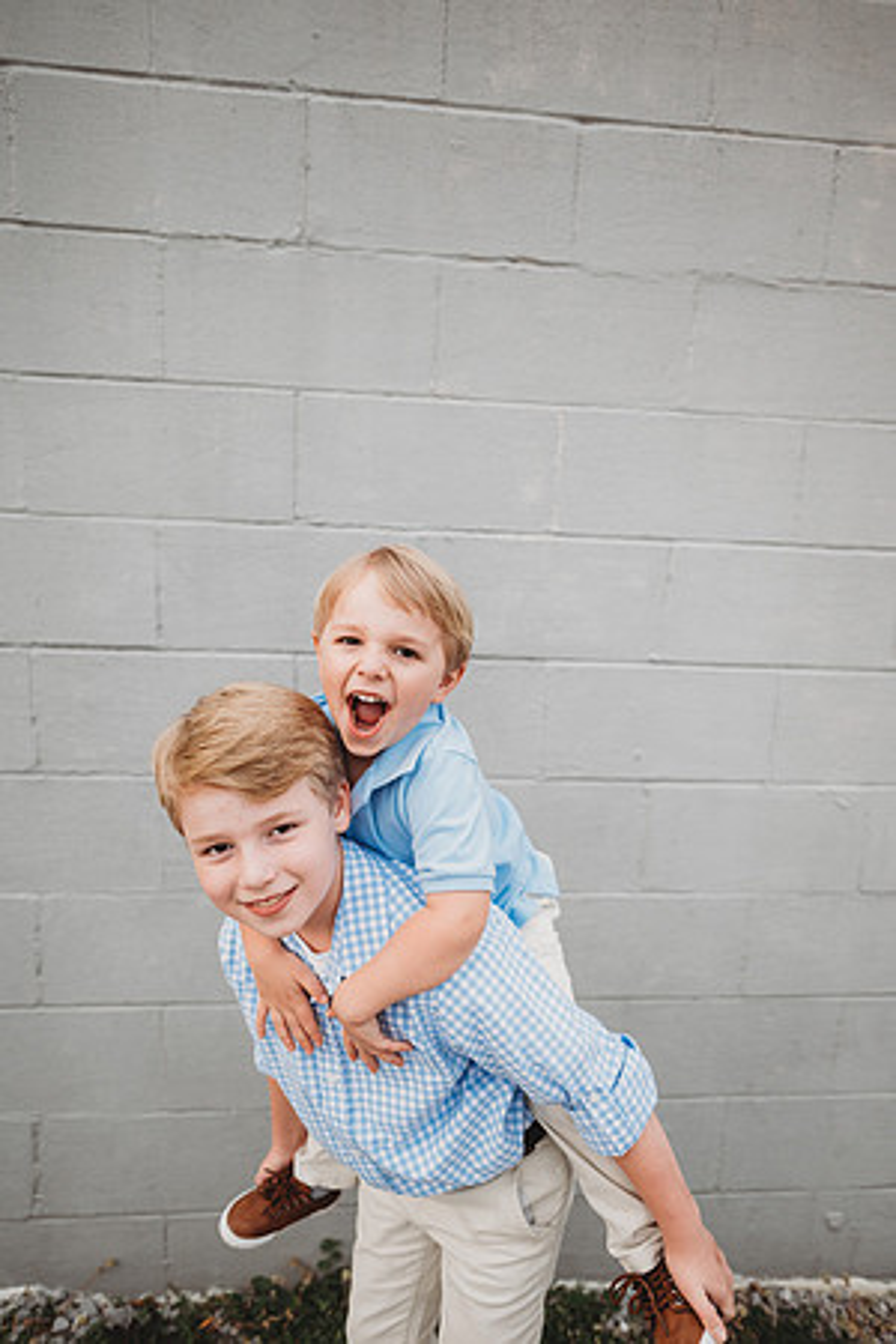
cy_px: 672
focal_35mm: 24
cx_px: 448
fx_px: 896
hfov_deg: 53.1
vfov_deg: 73.7
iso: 320
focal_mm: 24
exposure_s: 1/250
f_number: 2.5
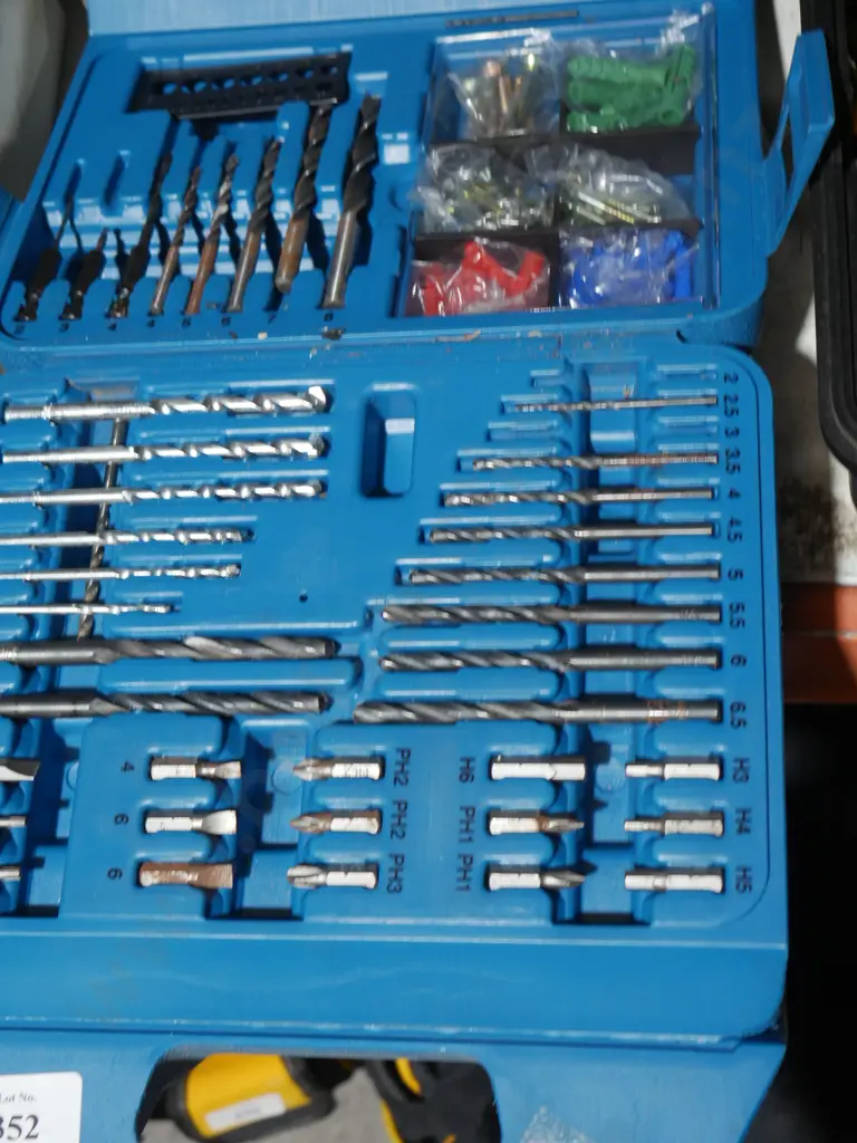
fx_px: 1783
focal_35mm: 54
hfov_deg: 27.0
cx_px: 428
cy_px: 572
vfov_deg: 35.5
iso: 800
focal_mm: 27
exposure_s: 1/60
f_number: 5.3
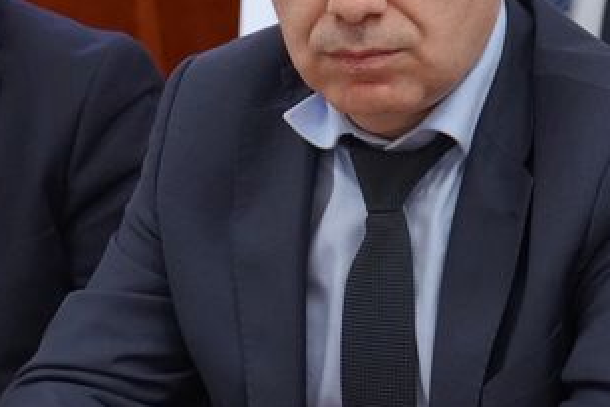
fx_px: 3379
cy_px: 166
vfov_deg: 6.9
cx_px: 133
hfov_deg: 10.3
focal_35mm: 199
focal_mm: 51
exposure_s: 1/160
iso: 2500
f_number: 4
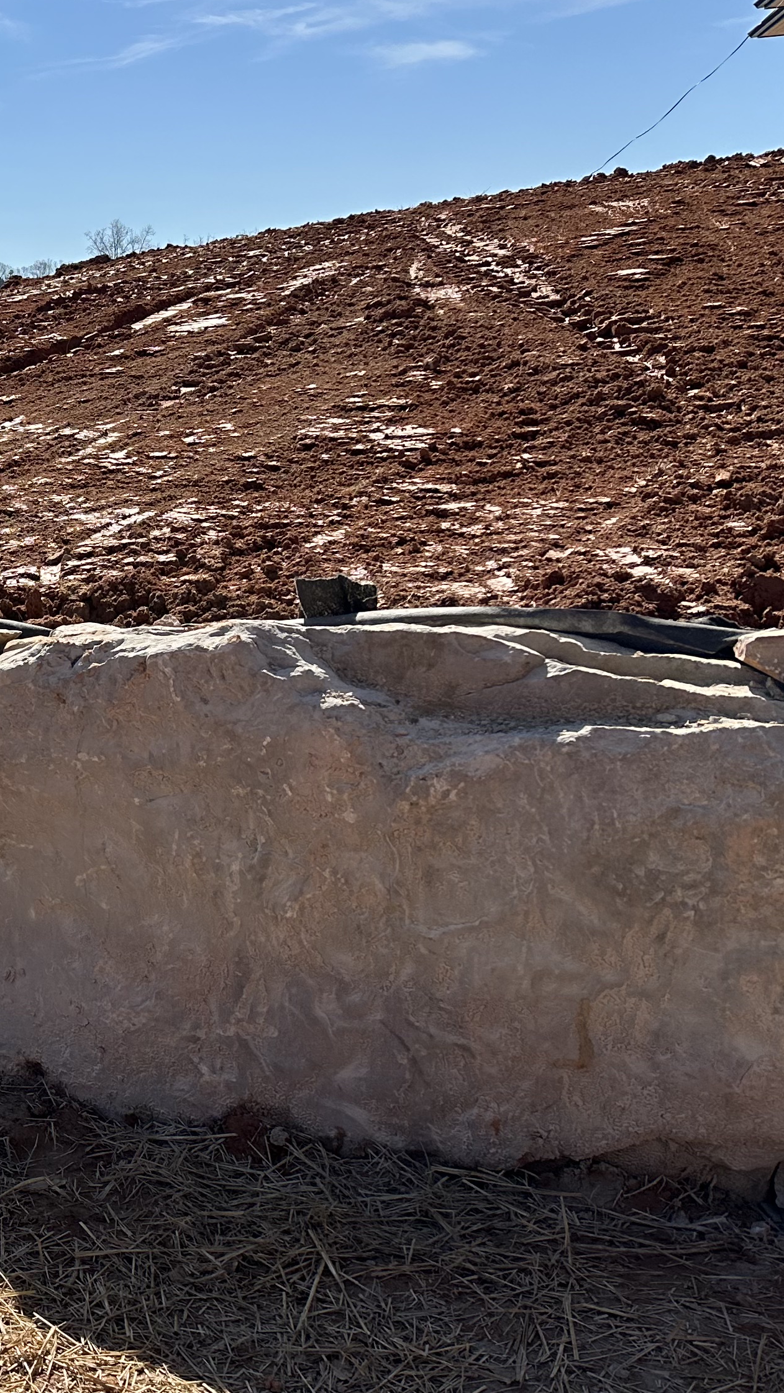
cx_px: -304
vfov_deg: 43.7
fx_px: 1737
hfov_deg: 22.1
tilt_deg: -10.9
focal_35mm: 47
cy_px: 724
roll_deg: +2.6
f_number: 1.78
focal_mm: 6.86
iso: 80
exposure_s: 1/5848
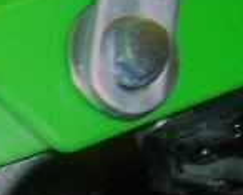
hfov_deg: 7.4
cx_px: -473
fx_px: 1677
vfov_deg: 6.2
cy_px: 565
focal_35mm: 233
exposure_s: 1/60
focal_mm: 5.6
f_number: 2.7
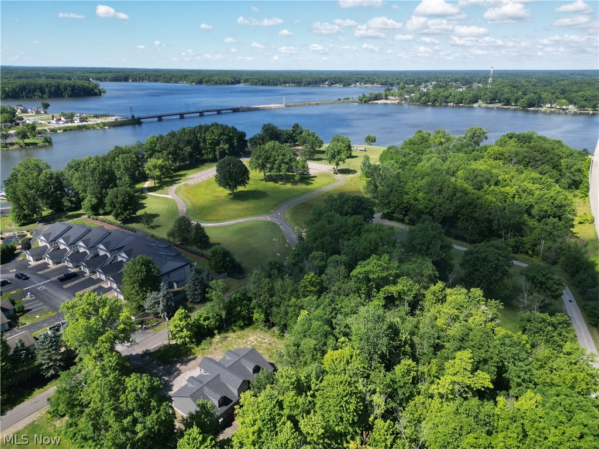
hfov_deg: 71.6
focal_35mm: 24
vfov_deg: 56.8
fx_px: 415
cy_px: 224
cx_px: 300
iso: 140
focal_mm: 6.72
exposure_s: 1/2500
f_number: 1.7
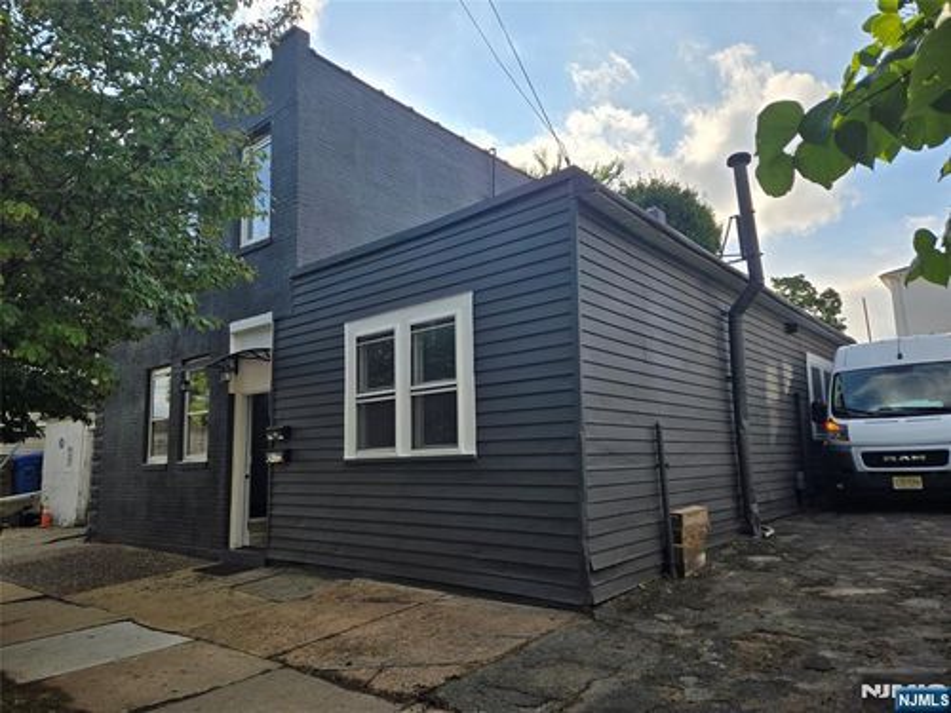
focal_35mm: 23
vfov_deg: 58.9
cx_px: 476
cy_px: 356
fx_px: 632
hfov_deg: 73.9
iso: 25
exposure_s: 1/1915
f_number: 1.8
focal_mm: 5.4
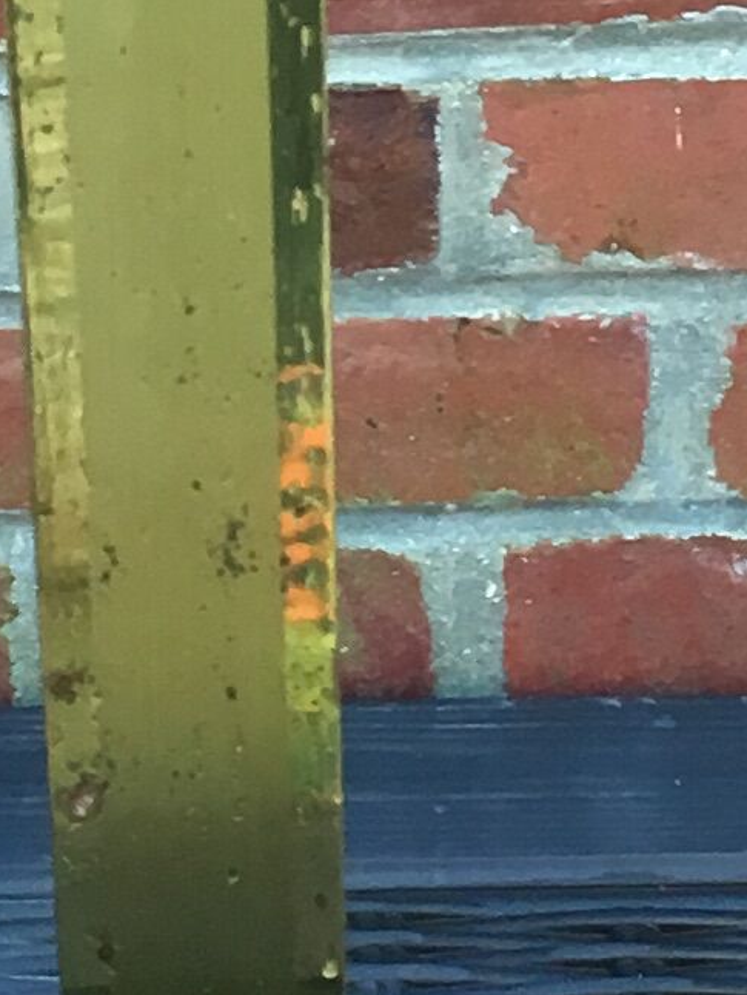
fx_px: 5204
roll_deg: -0.6
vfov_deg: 10.7
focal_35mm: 181
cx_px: 465
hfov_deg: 8.2
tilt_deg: -32.3
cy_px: -299
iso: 32
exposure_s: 1/33
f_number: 2.2
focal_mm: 4.15
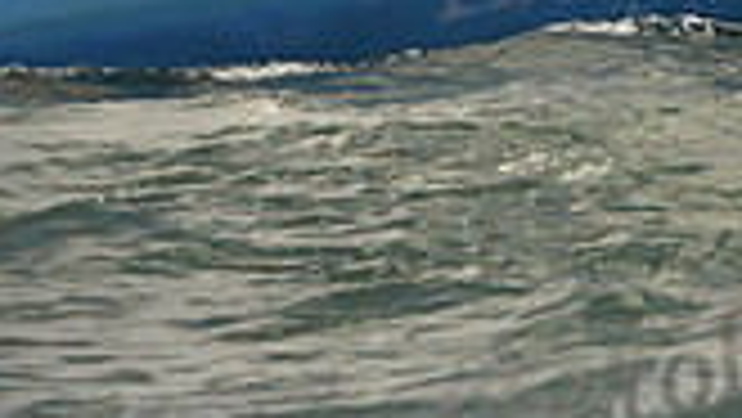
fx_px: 9035
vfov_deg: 2.6
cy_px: -393
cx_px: 1300
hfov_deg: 4.7
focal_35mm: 459
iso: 280
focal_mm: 125
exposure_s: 1/1600
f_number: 8
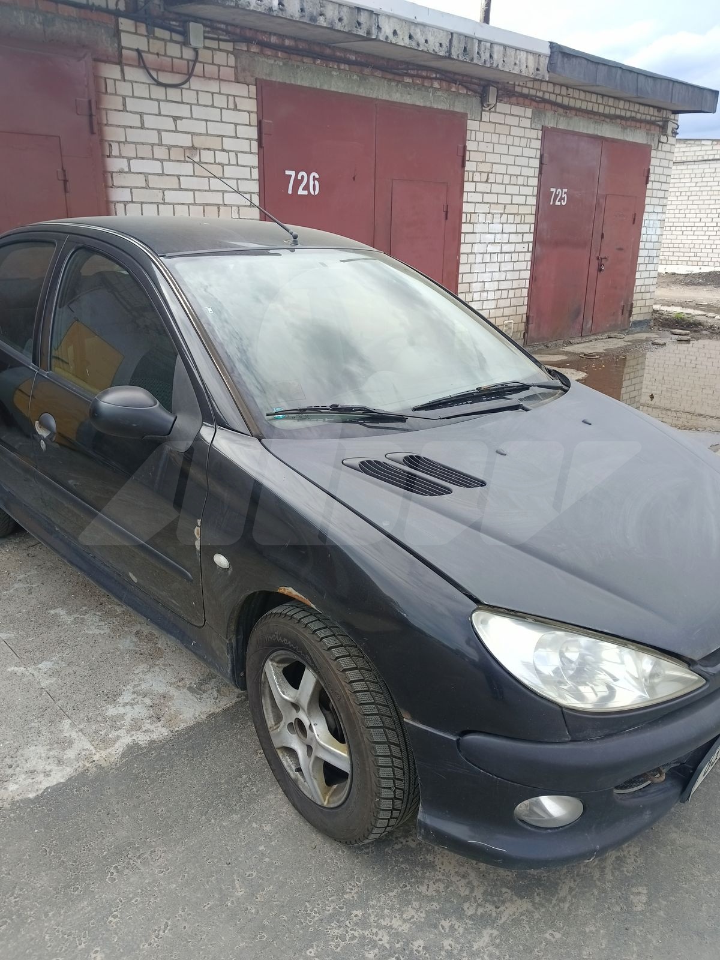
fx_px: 693
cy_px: 480
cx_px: 360
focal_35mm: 25
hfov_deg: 54.9
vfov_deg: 69.4
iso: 100
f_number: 1.79
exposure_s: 1/180
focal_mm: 4.84
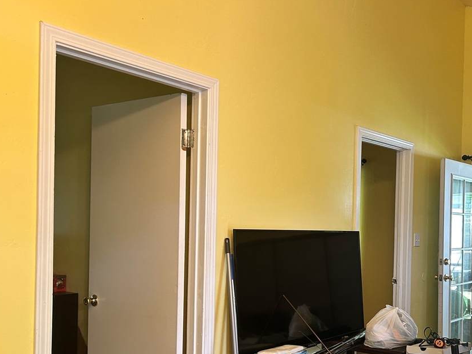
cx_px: 347
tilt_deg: -0.4
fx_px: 545
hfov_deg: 45.4
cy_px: 233
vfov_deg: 35.6
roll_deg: -0.8
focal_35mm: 40
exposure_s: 1/60
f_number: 1.5
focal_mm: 5.7
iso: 160
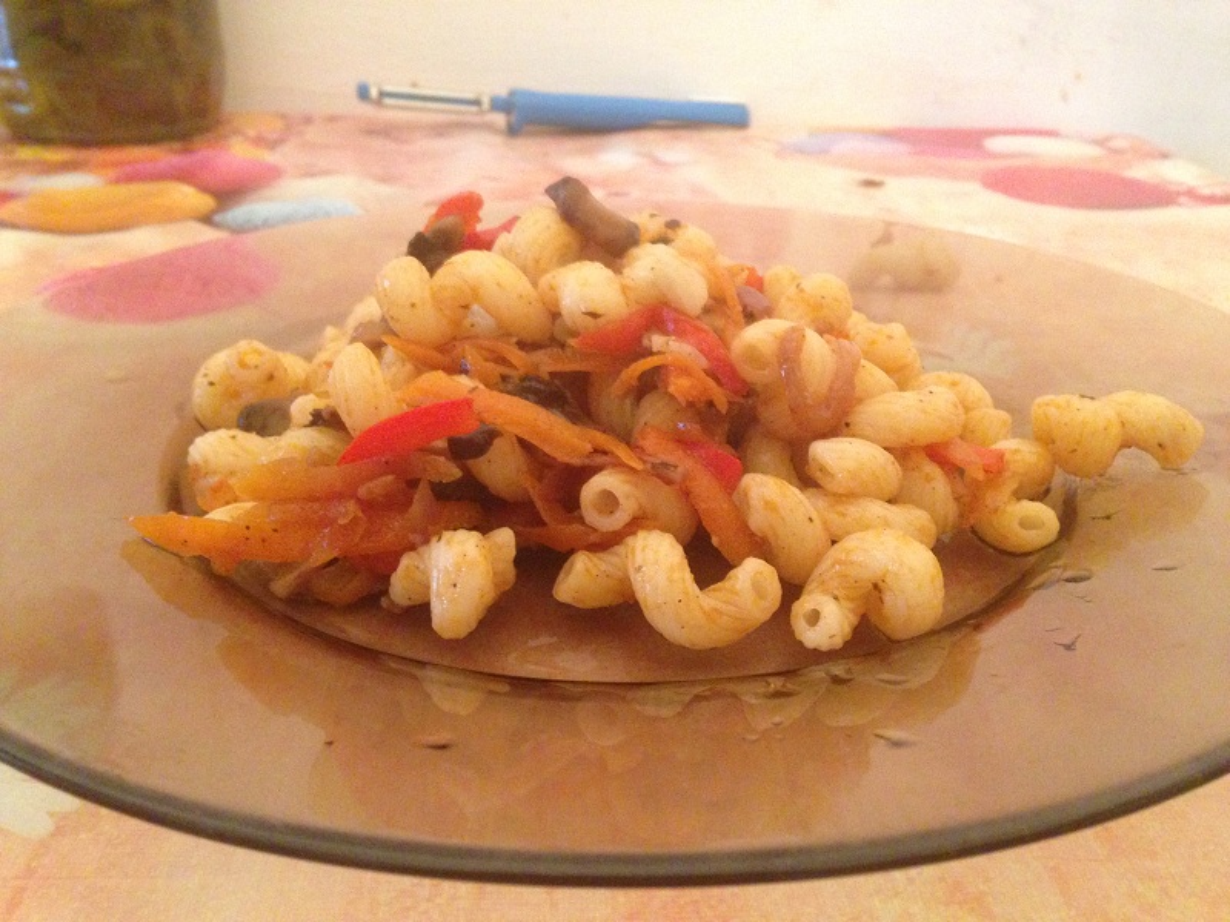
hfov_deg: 55.4
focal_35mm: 33
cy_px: 461
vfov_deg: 42.9
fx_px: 1173
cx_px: 615
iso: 500
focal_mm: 4.12
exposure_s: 1/15
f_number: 2.4
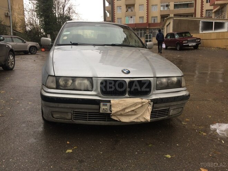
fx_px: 191
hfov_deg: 61.7
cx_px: 114
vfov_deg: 48.2
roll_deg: +0.0
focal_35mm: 29
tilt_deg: -11.3
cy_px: 86
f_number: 2.2
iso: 32
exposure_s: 1/125
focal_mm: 4.15
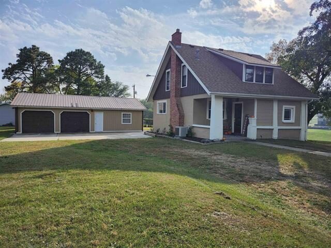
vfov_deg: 58.9
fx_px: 220
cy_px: 124
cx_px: 166
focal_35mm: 23
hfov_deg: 73.9
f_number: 1.8
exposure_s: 1/2497
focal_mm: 5.54
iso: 25
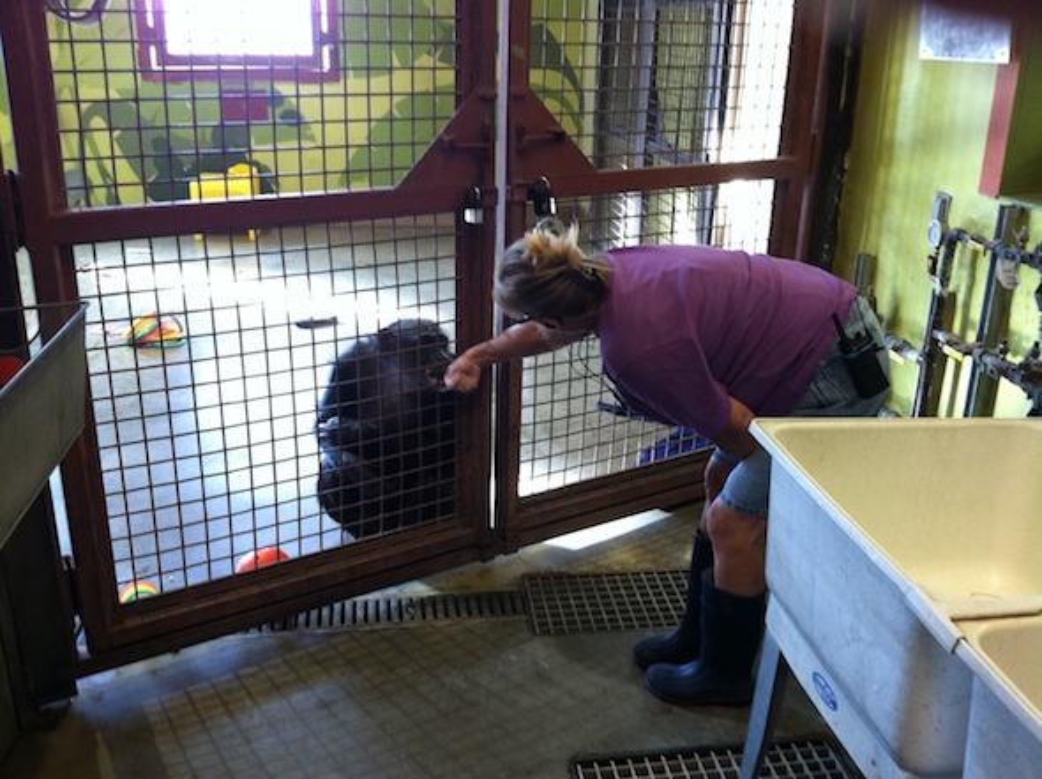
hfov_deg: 52.7
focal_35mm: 35
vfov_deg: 40.6
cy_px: 390
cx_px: 521
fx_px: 1052
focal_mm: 3.85
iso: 160
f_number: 2.8
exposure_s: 1/15
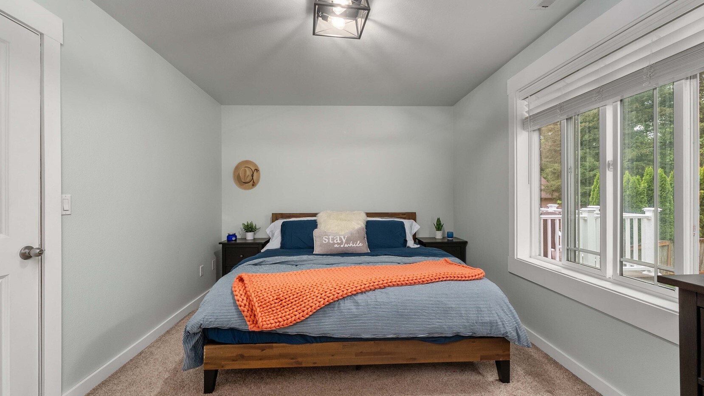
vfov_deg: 70.5
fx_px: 280
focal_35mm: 15
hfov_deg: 103.0
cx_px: 353
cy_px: 205
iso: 1000
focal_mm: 14
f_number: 8
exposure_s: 1/4
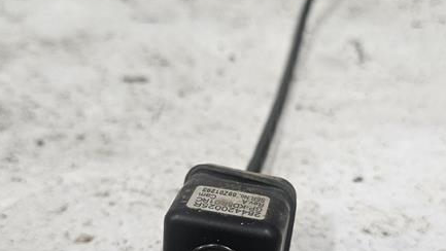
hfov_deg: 53.9
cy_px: 199
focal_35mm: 37
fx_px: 438
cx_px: 241
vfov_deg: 31.3
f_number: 1.8
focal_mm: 5.4
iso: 250
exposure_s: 1/100
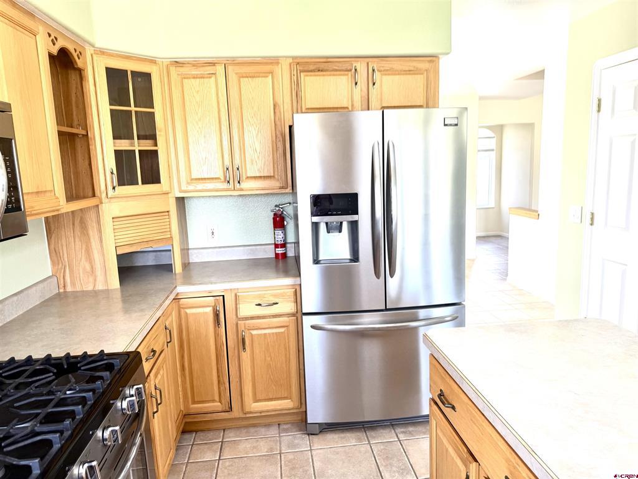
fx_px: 442
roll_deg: +1.8
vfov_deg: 56.8
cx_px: 319
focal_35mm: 24
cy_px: 240
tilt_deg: -7.5
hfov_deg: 71.6
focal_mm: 6.76
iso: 64
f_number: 1.78
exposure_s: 1/134
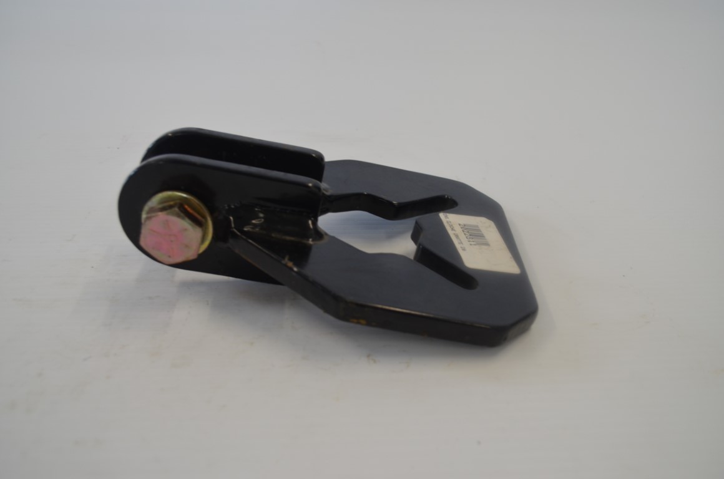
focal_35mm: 33
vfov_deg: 39.8
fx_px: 662
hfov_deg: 57.3
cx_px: 362
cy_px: 240
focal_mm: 22
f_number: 5.6
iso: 400
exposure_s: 1/125
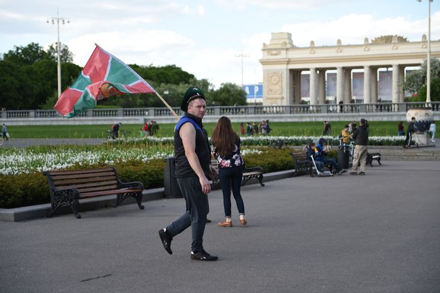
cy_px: 146
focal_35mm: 70
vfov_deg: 19.4
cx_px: 220
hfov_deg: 28.9
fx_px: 855
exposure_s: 1/1250
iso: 250
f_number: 2.8
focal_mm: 70
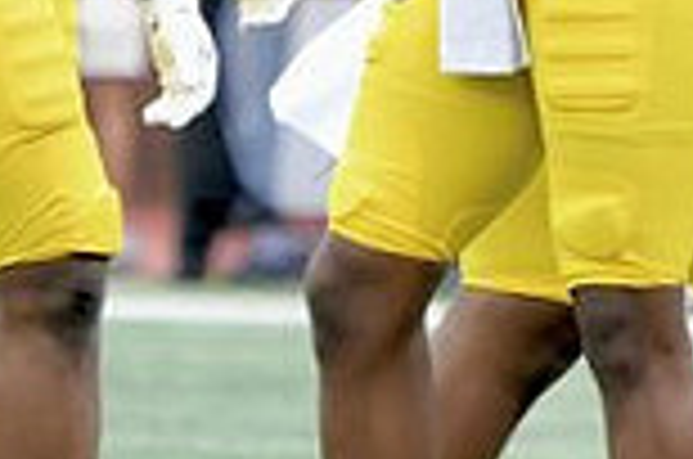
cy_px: -279
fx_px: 31543
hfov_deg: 1.3
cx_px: 36
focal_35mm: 1642
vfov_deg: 0.8
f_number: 5.6
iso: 1600
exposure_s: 1/1000
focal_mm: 290
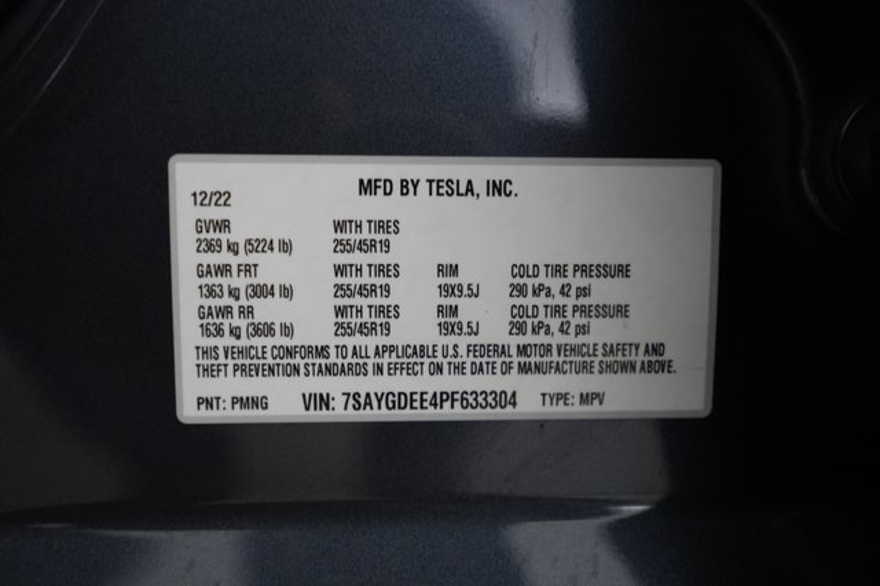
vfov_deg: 47.9
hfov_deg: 67.4
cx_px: 440
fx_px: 660
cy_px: 293
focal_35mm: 27
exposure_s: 1/60
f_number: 2.8
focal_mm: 27
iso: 1600
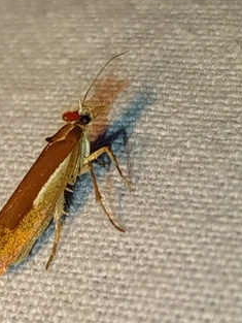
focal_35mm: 176
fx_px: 1639
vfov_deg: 11.2
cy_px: 207
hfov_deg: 8.4
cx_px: 80
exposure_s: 1/100
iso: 64
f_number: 1.7
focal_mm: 5.31
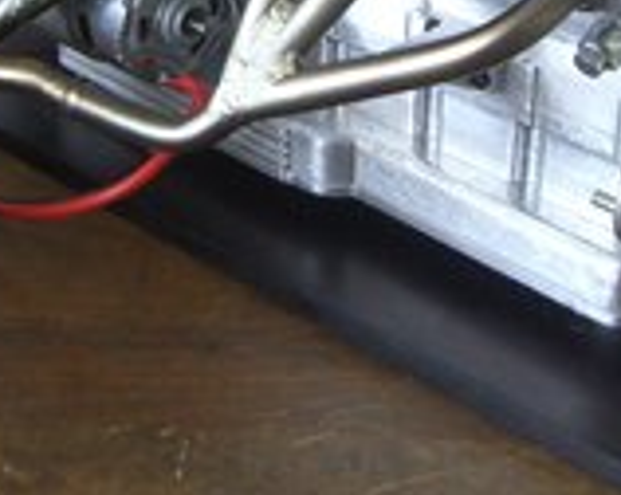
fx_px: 1726
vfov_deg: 16.0
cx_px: 350
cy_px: -8
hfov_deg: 20.4
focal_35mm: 94
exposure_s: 1/125
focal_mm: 6.2
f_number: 2.7
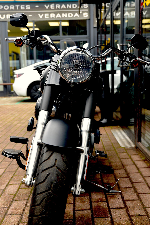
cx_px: 75
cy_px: 112
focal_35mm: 50
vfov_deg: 39.6
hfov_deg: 27.0
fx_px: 312
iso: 100
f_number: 4.5
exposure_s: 1/80
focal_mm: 50
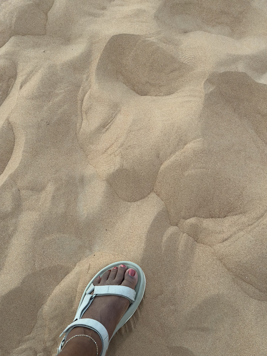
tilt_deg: -59.5
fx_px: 494
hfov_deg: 30.3
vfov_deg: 39.7
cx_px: 134
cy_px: 178
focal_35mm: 48
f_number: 1.78
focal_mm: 6.86
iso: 320
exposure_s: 1/60
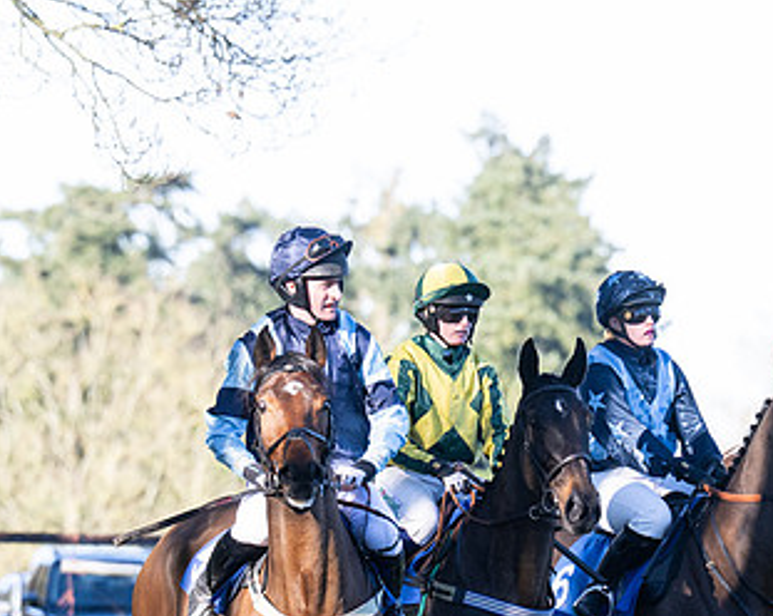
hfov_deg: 3.1
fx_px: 14258
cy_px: 557
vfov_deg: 2.5
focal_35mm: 624
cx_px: 490
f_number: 5
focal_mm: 200
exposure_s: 1/640
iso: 400
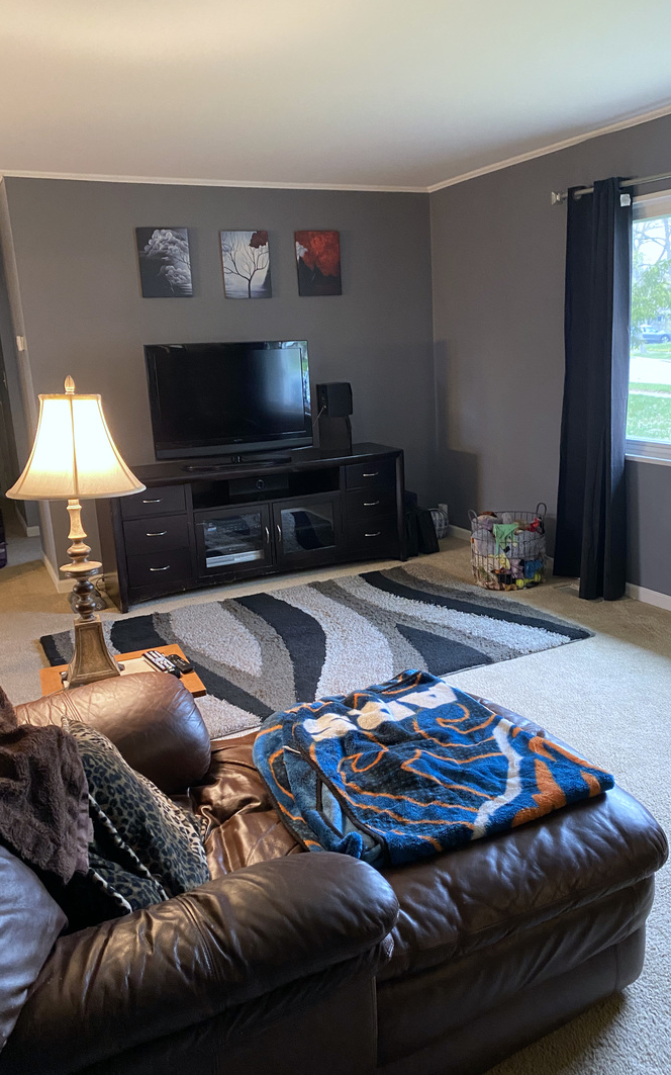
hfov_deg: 44.4
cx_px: 384
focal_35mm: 28
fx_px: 820
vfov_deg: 66.5
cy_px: 541
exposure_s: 1/40
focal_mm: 4.25
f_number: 1.8
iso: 400
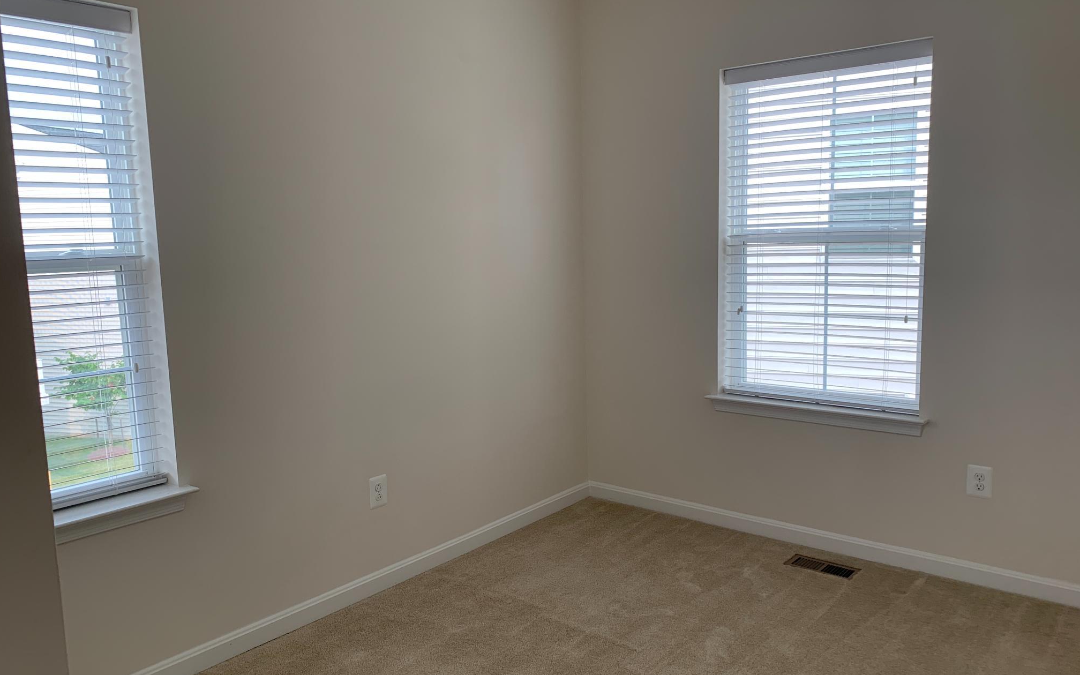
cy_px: 340
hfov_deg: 66.5
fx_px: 824
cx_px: 542
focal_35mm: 28
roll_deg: +1.8
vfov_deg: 44.5
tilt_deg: -9.3
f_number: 1.8
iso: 40
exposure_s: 1/121
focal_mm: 4.25
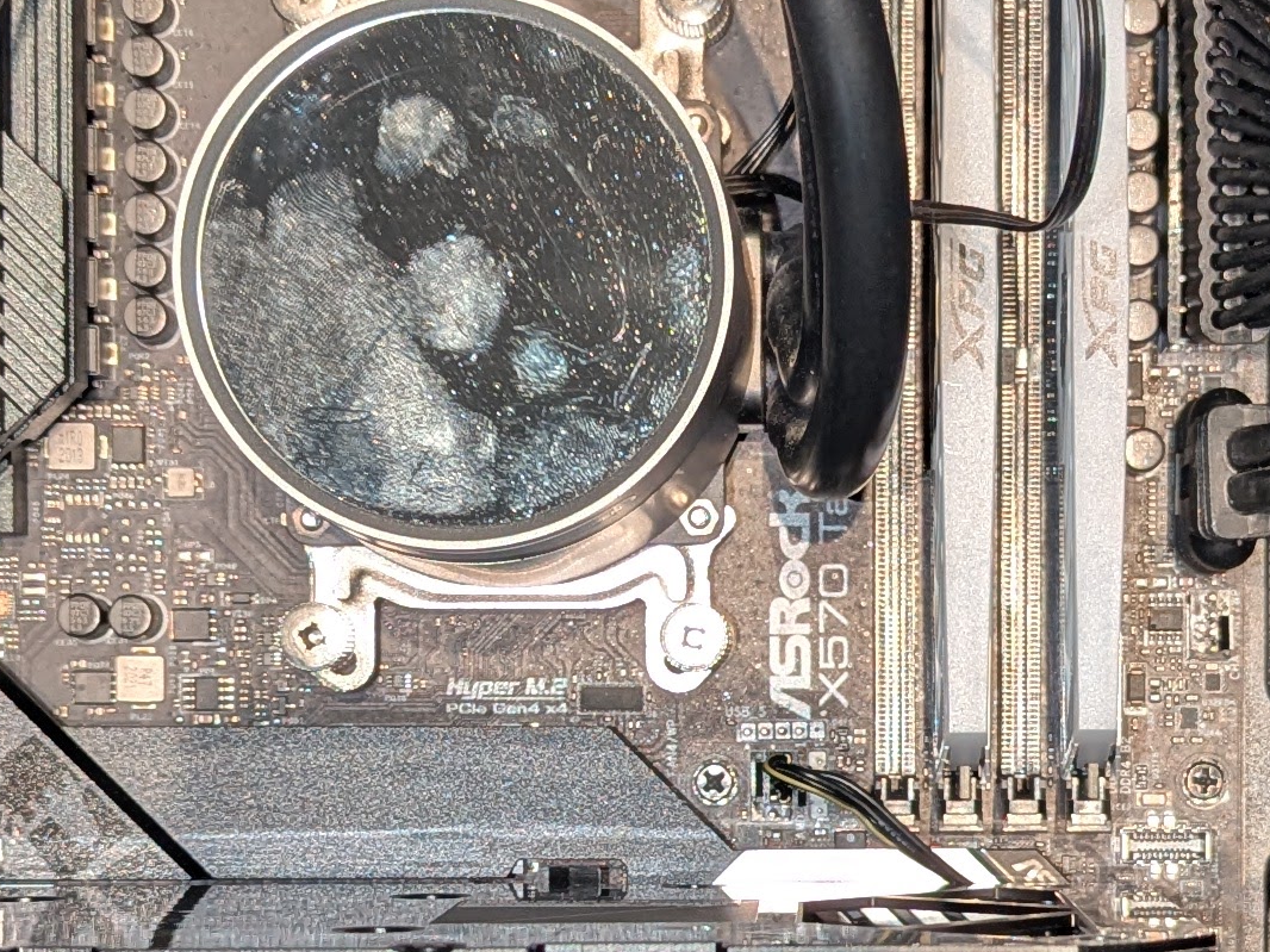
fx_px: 3375
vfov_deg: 15.9
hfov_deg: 21.3
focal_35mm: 92
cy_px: 777
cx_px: 802
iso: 120
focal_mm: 6.81
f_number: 1.85
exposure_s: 1/60
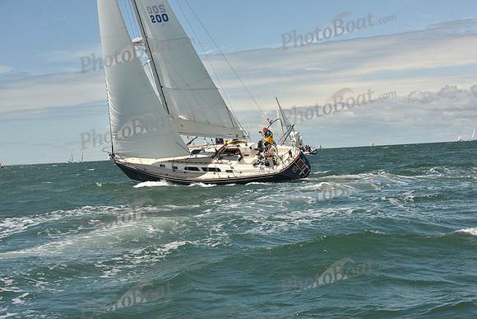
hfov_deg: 25.4
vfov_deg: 17.1
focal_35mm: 80
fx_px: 1060
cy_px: 160
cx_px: 238
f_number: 13
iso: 320
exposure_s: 1/800
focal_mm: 80
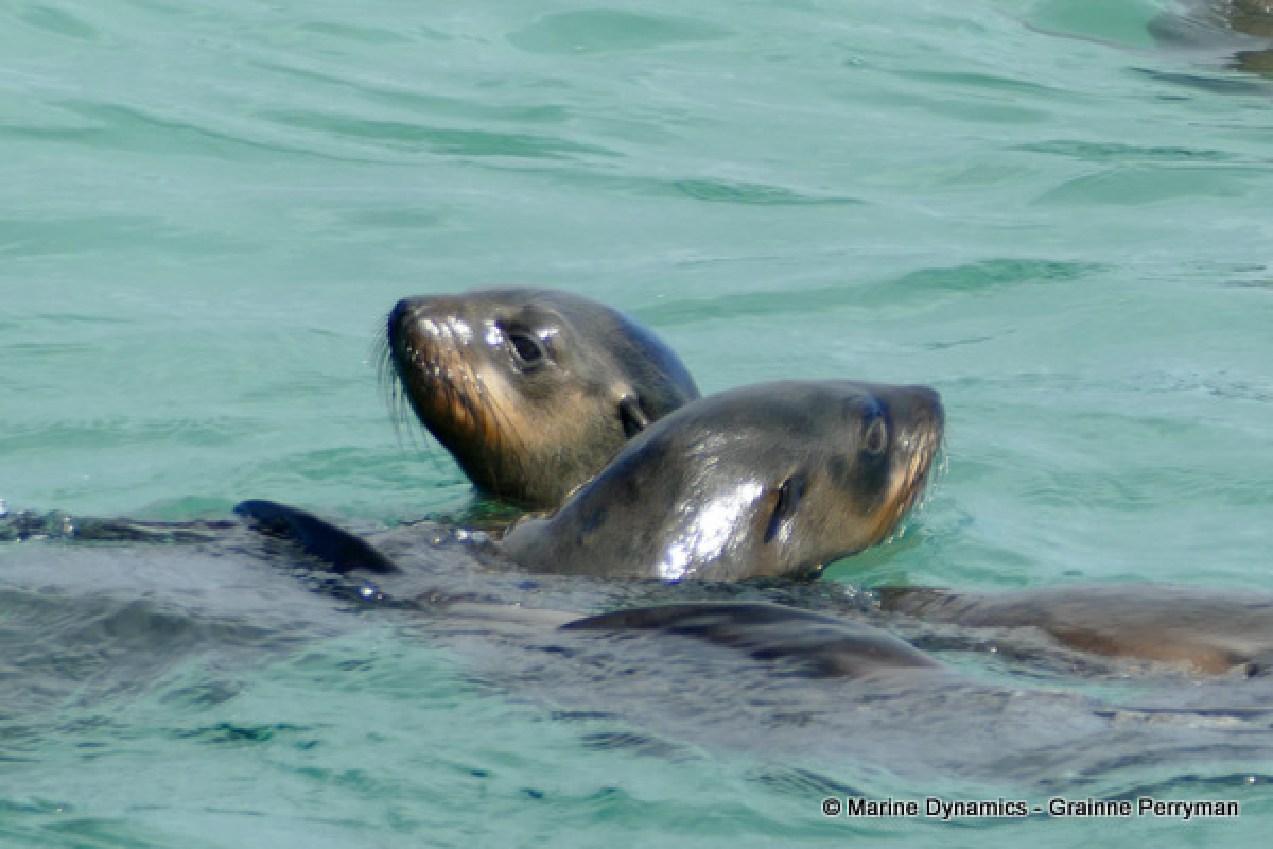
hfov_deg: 4.5
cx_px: 636
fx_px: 16229
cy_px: 424
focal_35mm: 459
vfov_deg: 3.0
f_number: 4
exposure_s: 1/800
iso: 125
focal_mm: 146
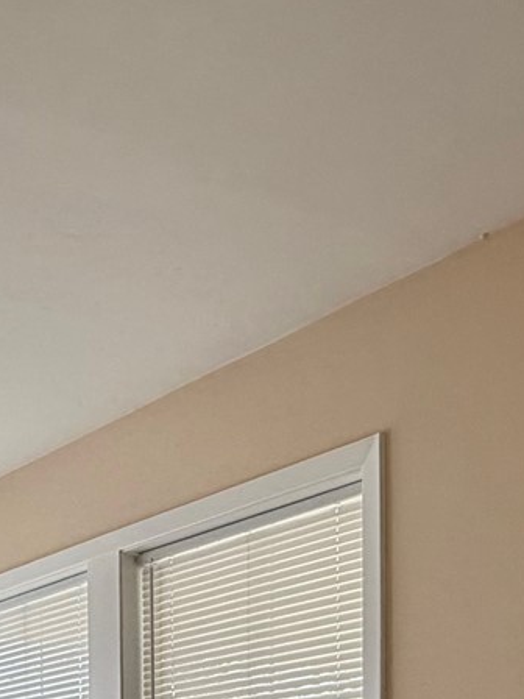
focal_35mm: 64
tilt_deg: -2.9
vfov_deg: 25.9
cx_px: 20
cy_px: 907
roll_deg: +1.1
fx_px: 1292
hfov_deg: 22.2
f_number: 2.2
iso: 64
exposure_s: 1/502
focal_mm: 2.22
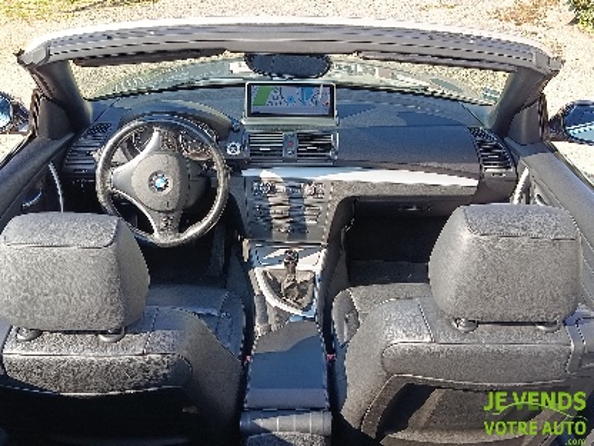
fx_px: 669
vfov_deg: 36.8
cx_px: 297
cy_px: 223
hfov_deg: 47.9
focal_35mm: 39
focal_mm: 5.24
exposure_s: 1/100
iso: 55
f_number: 1.7
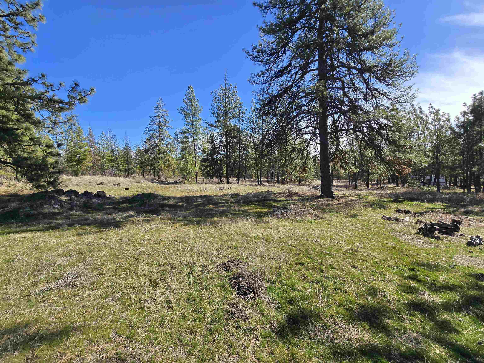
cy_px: 182
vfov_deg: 89.9
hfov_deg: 106.2
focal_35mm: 13
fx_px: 182
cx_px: 242
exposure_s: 1/1770
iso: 50
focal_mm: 2.2
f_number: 2.2
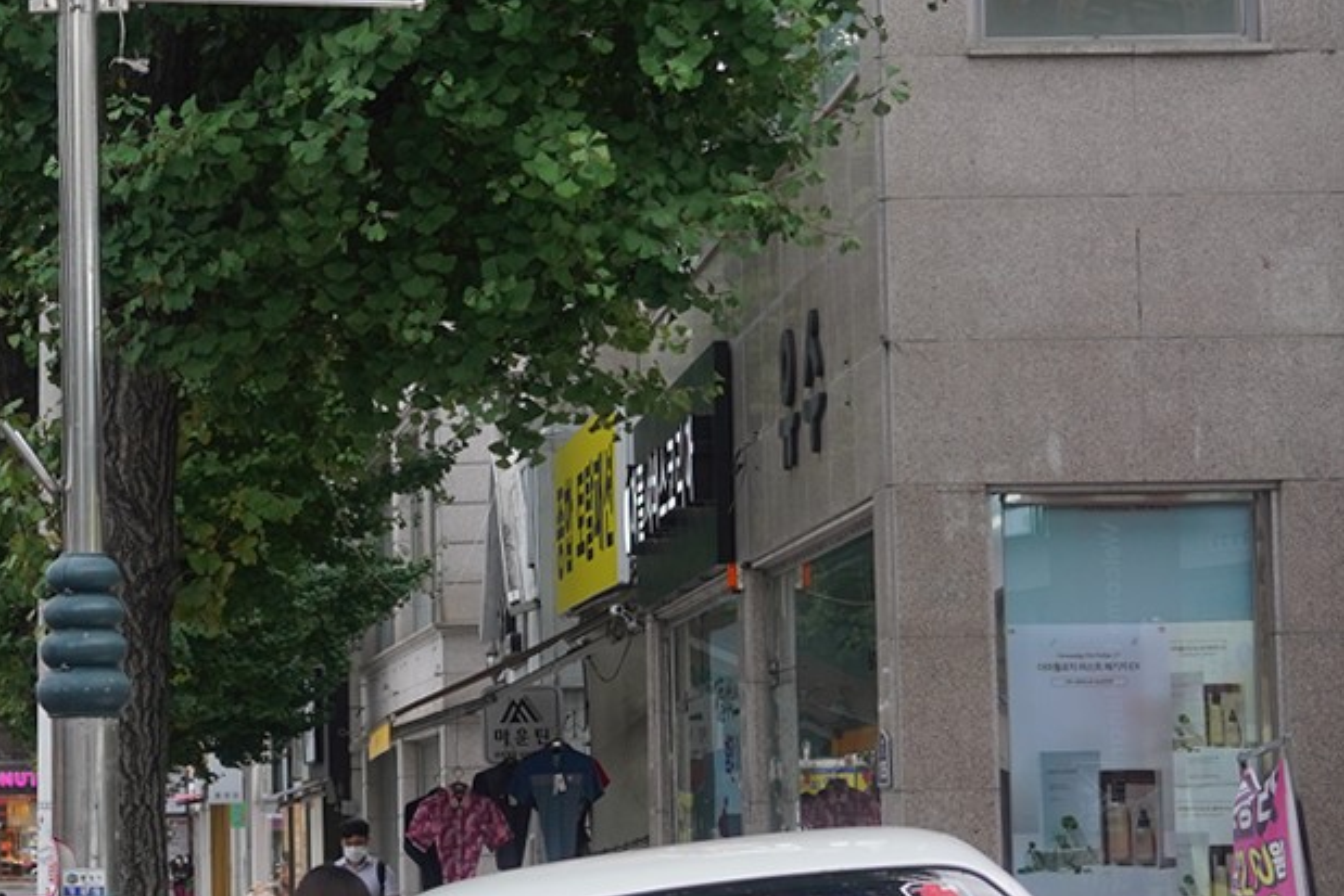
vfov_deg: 12.1
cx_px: 237
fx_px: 4219
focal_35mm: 113
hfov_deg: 17.9
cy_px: 436
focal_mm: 35
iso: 400
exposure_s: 1/100
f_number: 5
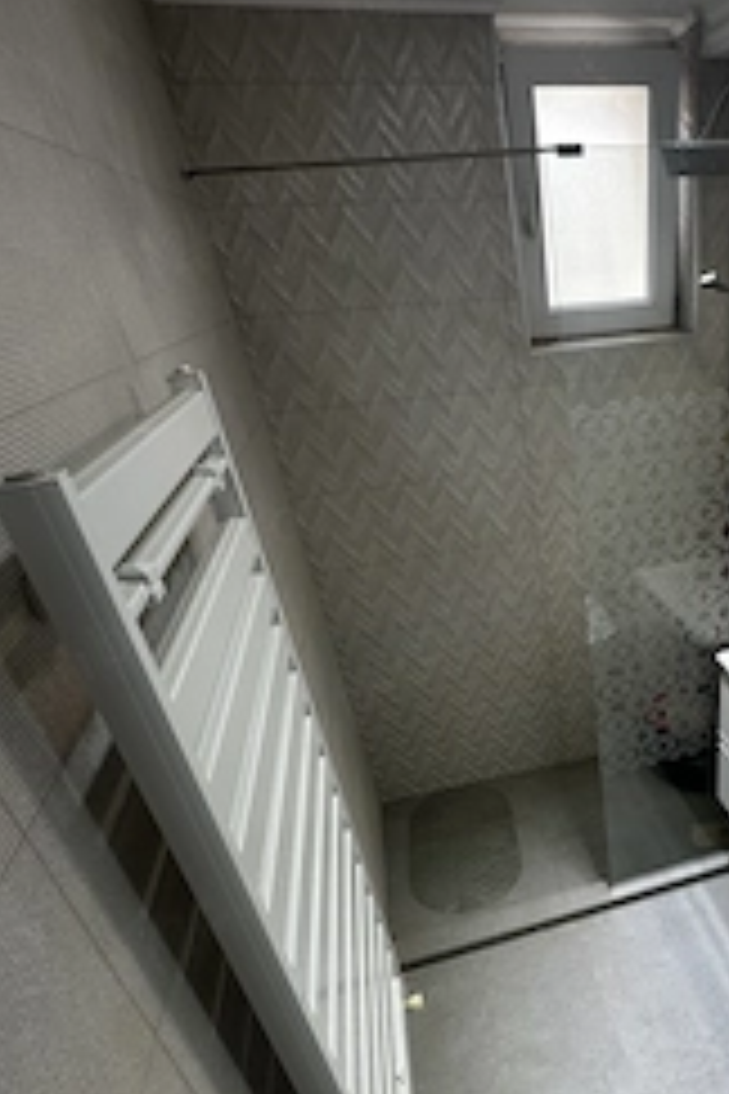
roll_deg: +3.5
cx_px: 634
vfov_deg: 72.5
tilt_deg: -29.5
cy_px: 684
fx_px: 729
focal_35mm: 24
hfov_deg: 48.4
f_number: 2.2
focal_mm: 2.22
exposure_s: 1/99
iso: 80
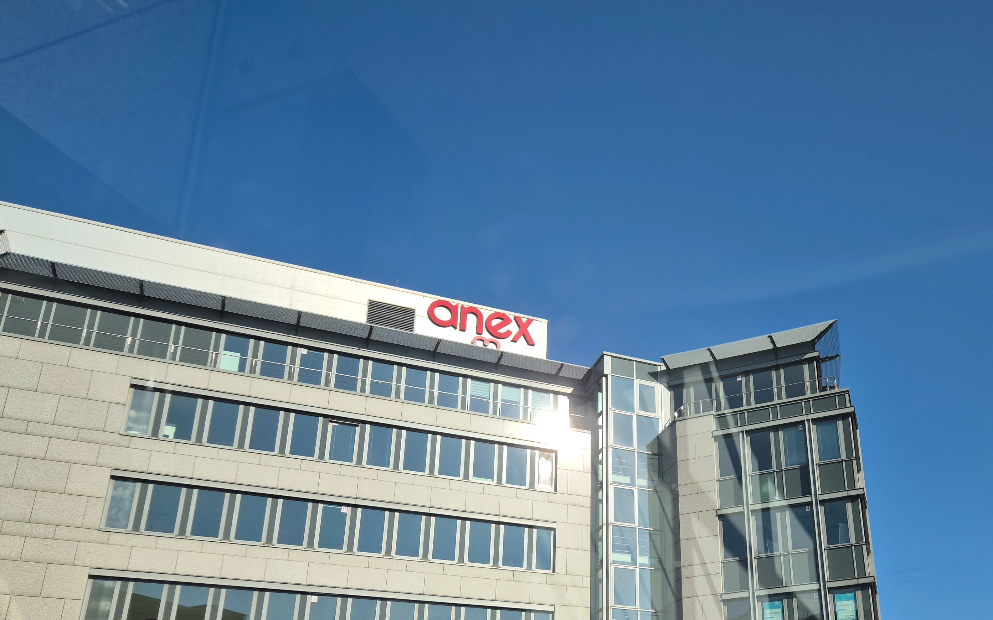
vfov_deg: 35.4
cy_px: 475
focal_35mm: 35
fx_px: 947
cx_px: 669
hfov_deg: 54.1
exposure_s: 1/1864
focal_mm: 5.4
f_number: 1.8
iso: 25
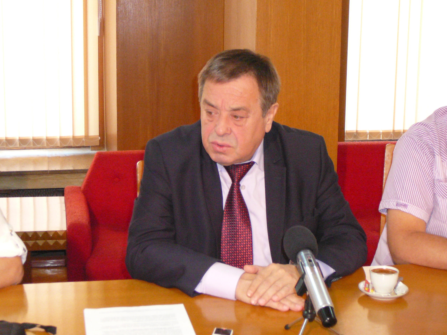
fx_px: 839
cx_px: 224
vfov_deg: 22.6
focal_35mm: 65
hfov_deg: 29.8
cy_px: 168
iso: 400
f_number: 3.6
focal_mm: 9.7
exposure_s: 1/30
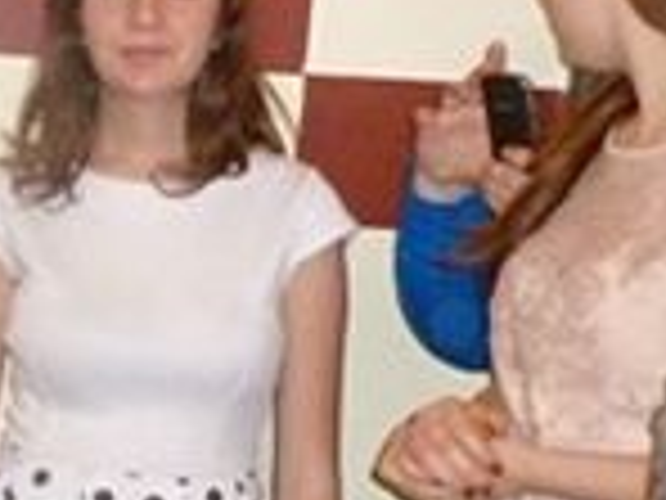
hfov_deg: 12.3
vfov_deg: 10.4
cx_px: -666
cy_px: 268
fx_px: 2732
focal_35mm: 142
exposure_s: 1/60
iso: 500
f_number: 3.3
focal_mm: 5
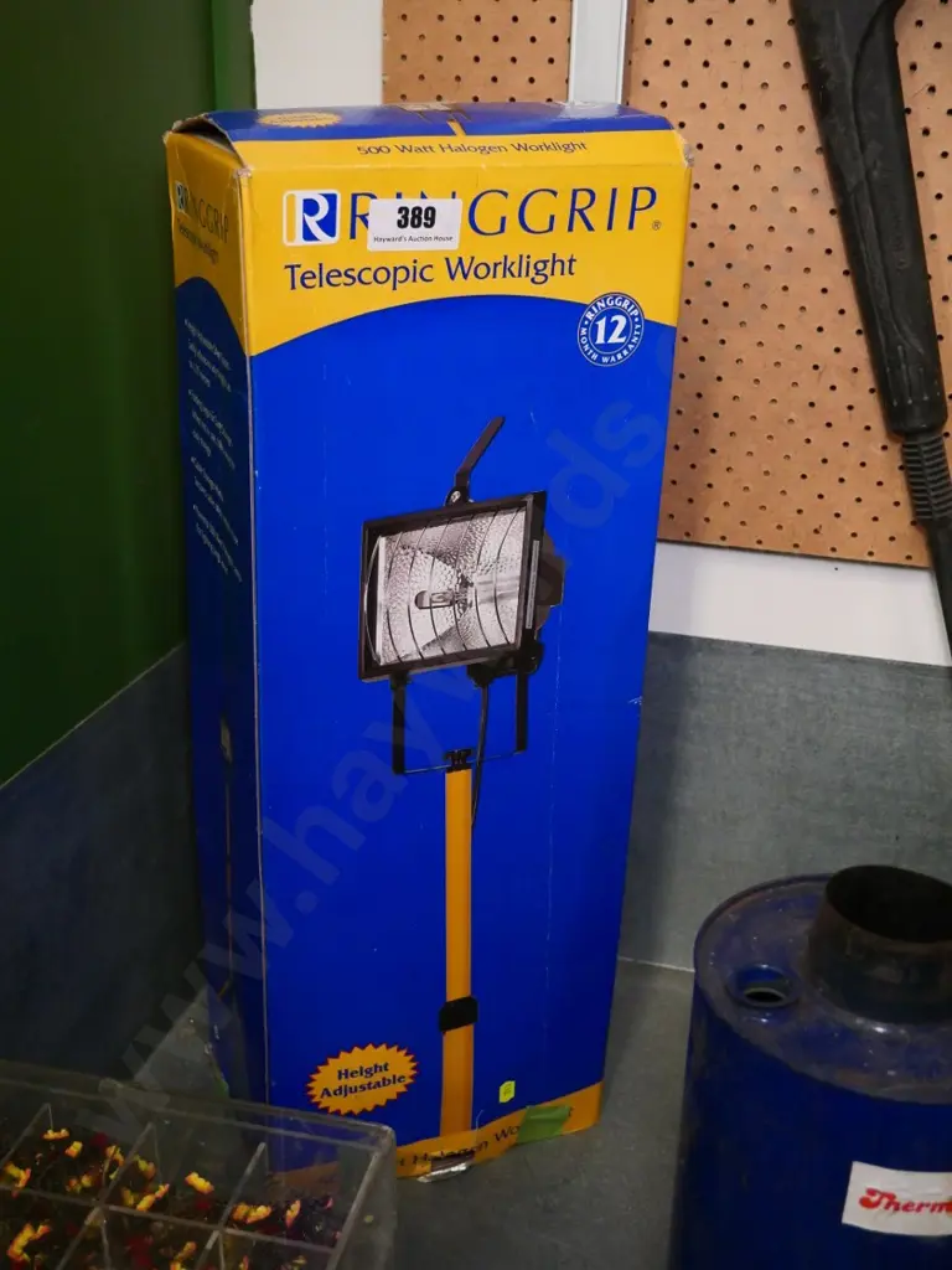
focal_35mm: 40
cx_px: 476
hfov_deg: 36.0
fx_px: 1467
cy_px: 635
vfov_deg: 46.8
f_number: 4.5
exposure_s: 1/500
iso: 3200
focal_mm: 20
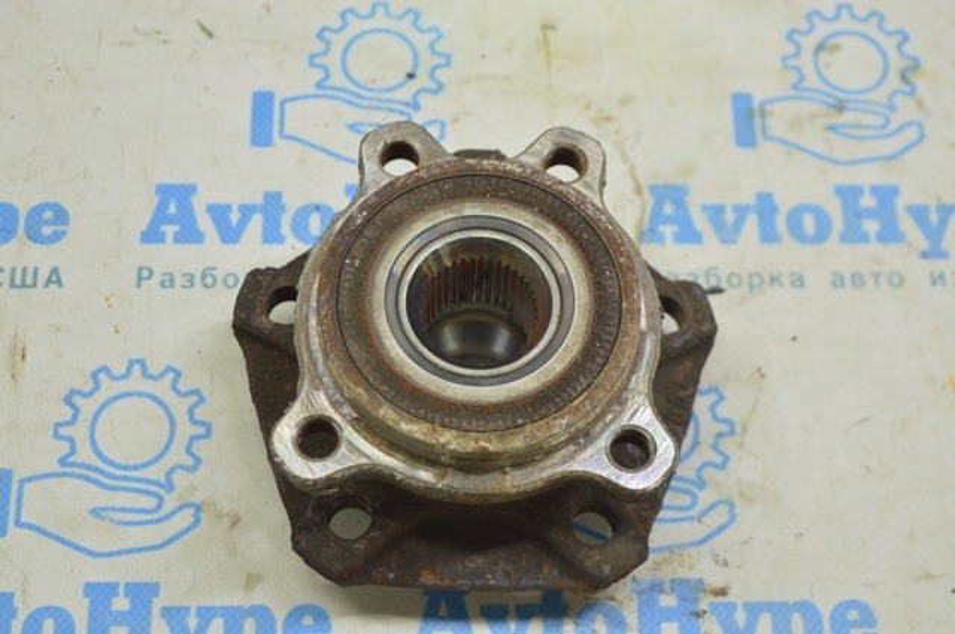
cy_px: 317
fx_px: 1828
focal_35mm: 69
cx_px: 478
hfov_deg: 29.3
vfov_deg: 19.7
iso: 400
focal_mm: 46
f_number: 5.6
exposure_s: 1/20
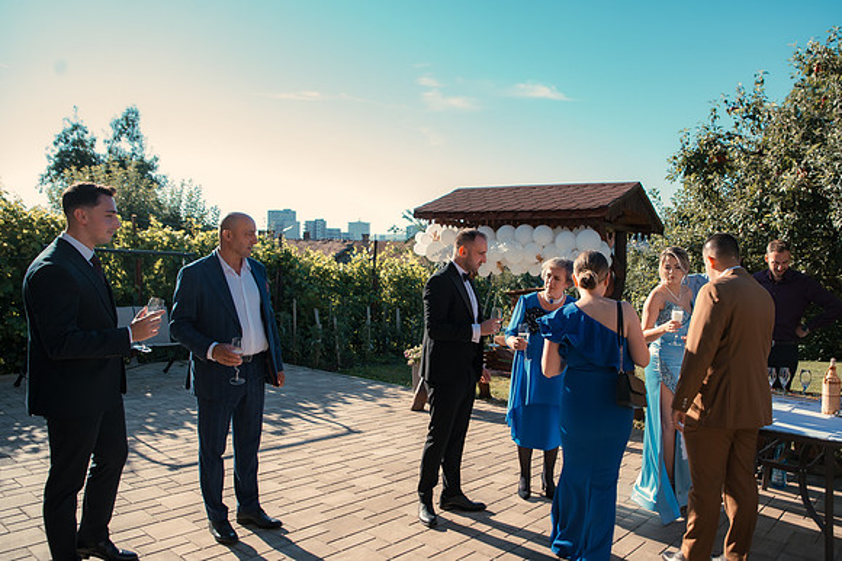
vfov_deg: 49.2
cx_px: 458
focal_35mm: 26
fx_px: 611
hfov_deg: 69.0
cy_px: 256
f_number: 3.5
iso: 100
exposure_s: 1/250
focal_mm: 24
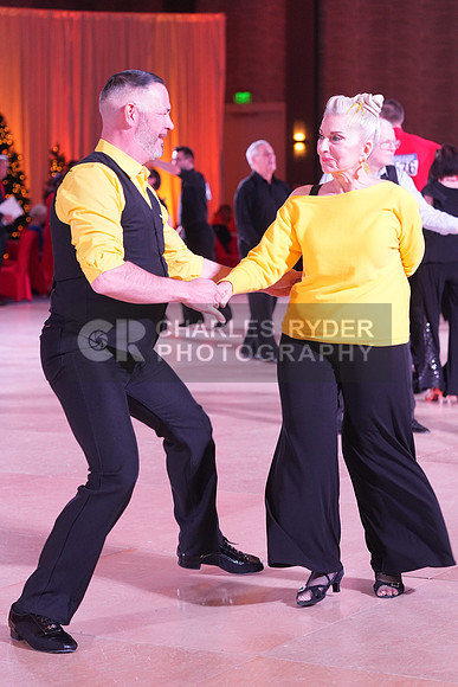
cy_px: 344
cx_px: 229
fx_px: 1754
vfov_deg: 22.1
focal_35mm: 92
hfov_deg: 14.9
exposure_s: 1/250
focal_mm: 92
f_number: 4
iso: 2000
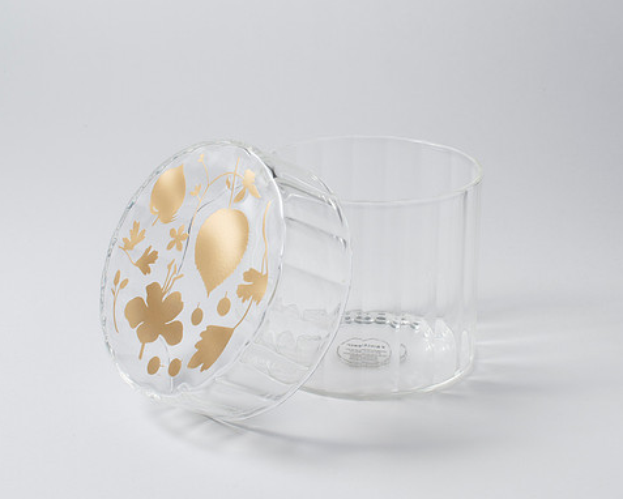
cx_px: 370
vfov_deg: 19.0
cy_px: 227
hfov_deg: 23.5
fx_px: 1494
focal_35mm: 81
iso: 100
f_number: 16
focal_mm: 50
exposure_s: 1/200
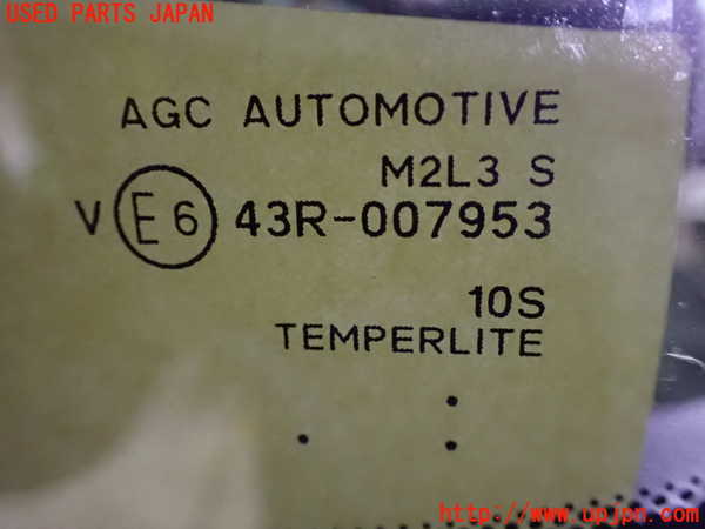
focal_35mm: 30
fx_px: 611
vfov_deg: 46.8
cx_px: 352
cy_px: 264
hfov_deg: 60.0
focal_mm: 5.4
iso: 1600
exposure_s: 1/30
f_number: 2.3
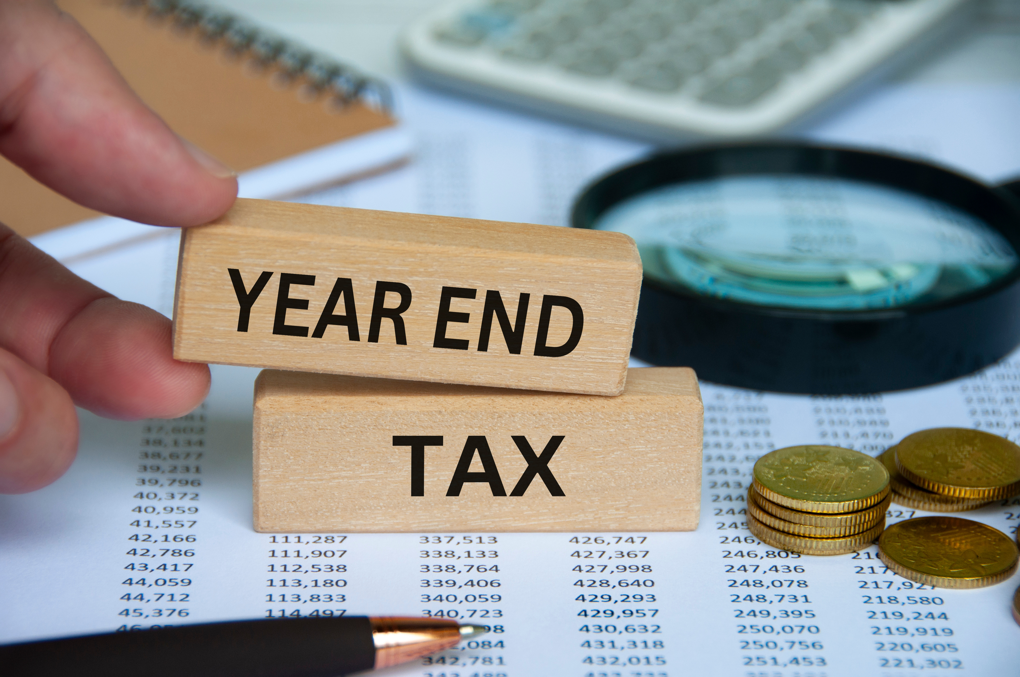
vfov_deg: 8.7
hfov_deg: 13.1
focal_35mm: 158
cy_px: 338
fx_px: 4457
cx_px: 510
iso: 200
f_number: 8
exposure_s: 1/200
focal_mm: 105
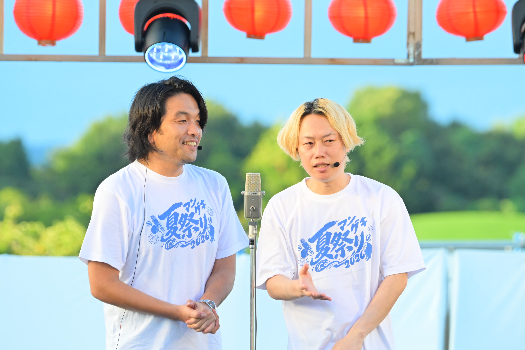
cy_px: 175
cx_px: 262
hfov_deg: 4.7
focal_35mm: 435
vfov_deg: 3.2
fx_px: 6343
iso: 1250
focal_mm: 290
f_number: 6.3
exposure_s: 1/500
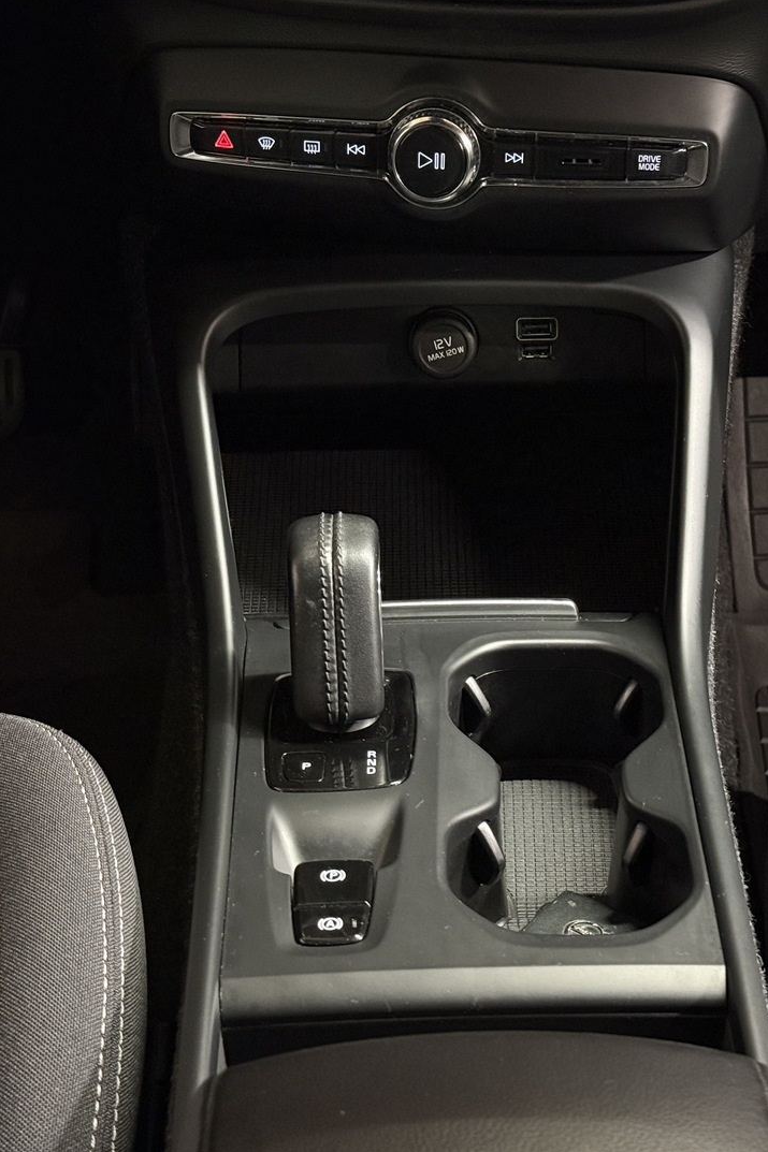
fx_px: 2145
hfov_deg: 20.3
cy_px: 575
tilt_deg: -37.5
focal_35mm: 67
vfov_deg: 30.1
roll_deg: -0.5
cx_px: 479
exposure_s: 1/30
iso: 500
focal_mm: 6.76
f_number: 1.78
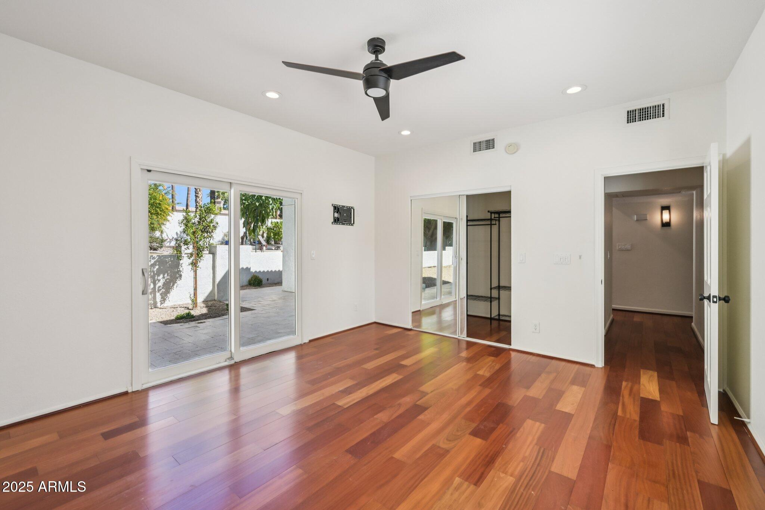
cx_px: 382
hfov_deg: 98.5
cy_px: 255
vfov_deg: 75.5
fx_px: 329
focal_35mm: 16
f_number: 8
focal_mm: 15.5
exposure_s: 1/250
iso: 500
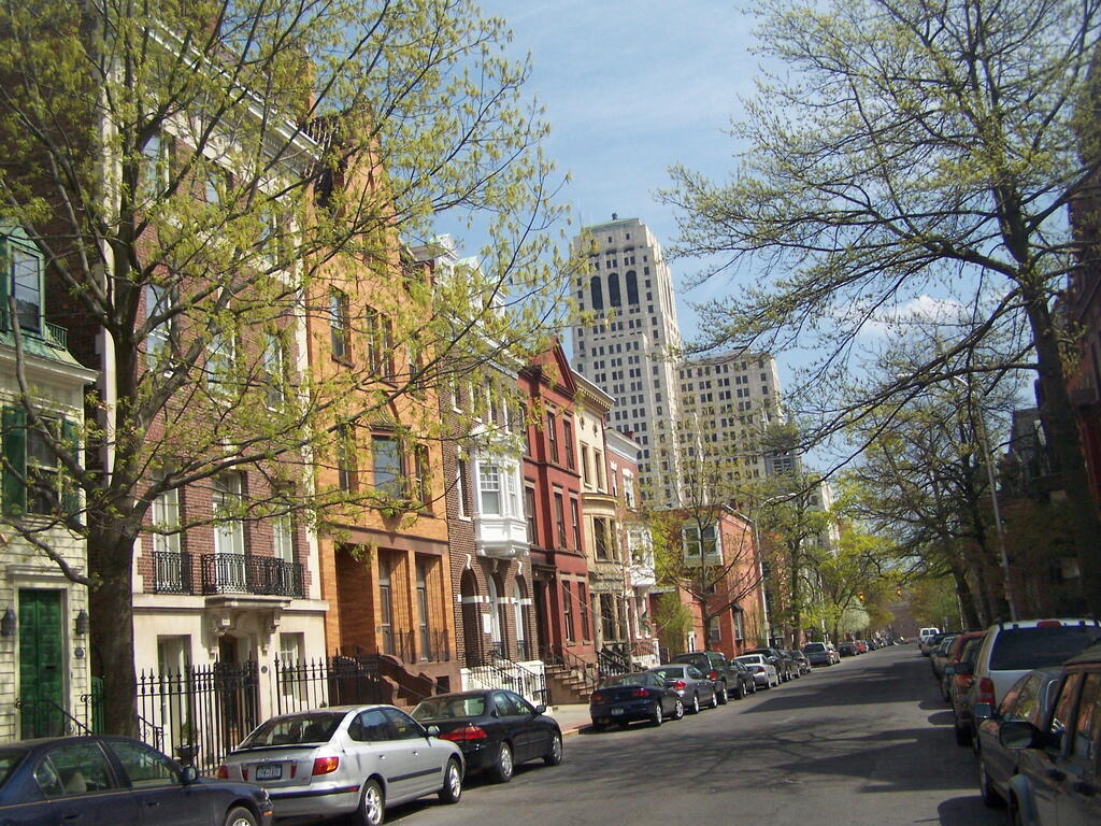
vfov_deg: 37.7
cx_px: 550
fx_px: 1209
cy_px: 413
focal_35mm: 38
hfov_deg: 49.0
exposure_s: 1/800
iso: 200
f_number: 2.8
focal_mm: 6.3
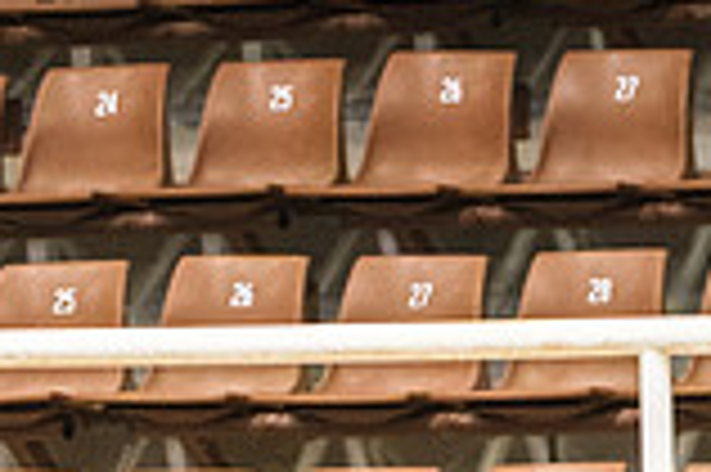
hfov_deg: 2.5
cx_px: -204
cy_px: 697
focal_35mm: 821
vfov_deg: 1.7
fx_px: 16198
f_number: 2.8
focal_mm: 106
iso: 2500
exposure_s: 1/640
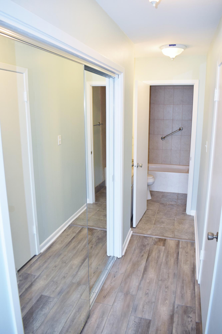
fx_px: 250
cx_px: 111
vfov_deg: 67.4
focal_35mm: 27
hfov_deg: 47.9
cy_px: 167
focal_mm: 18
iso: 800
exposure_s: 1/125
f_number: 5.6
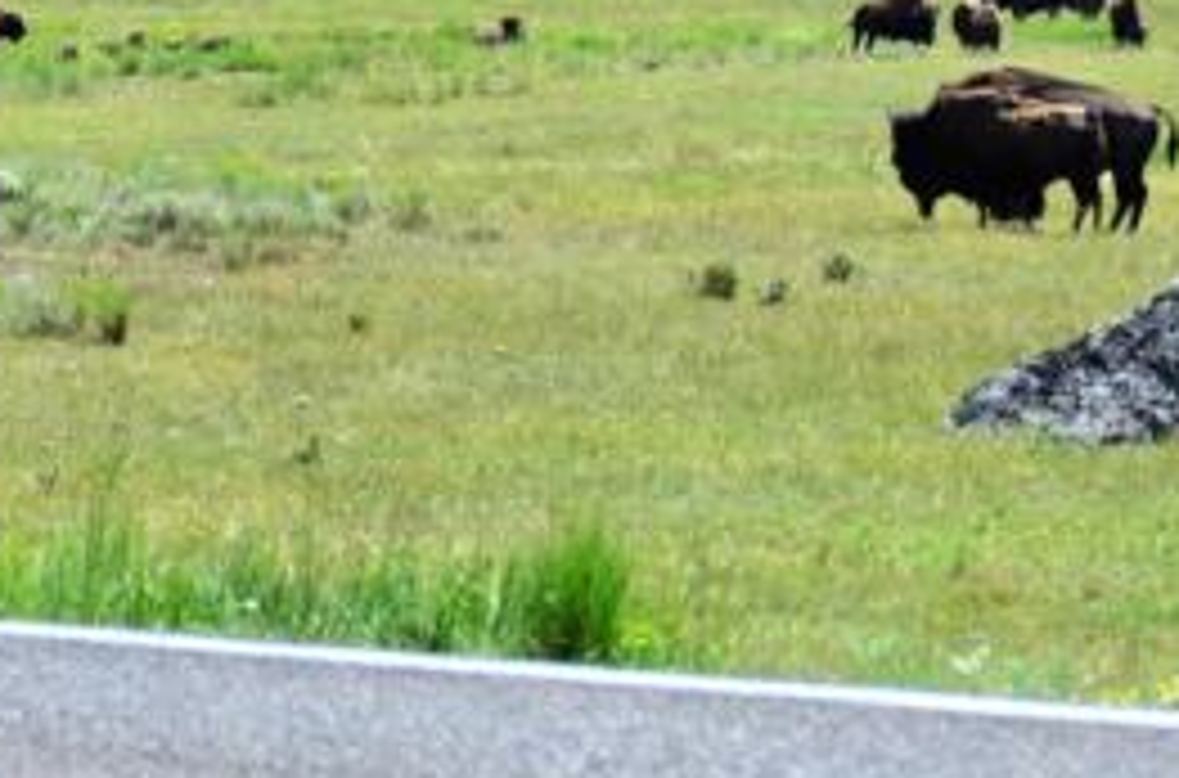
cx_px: 580
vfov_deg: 4.5
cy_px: -137
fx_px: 9795
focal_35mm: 300
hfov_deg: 6.9
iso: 200
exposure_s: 1/500
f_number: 5.6
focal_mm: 82
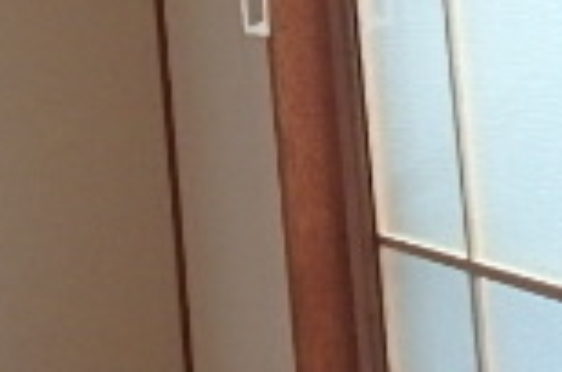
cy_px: 51
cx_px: -463
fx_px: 1418
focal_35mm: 91
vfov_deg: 14.8
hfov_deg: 17.8
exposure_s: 1/50
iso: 200
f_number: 3.5
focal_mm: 3.7
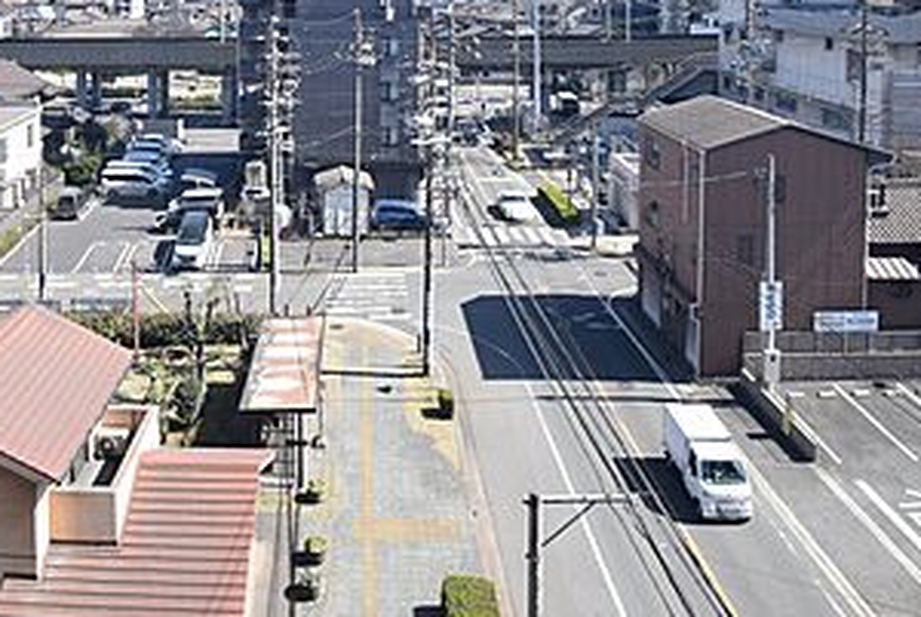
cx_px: 341
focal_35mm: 33
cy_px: 5
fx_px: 845
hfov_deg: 56.4
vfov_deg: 36.2
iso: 800
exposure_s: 1/400
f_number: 10
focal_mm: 11
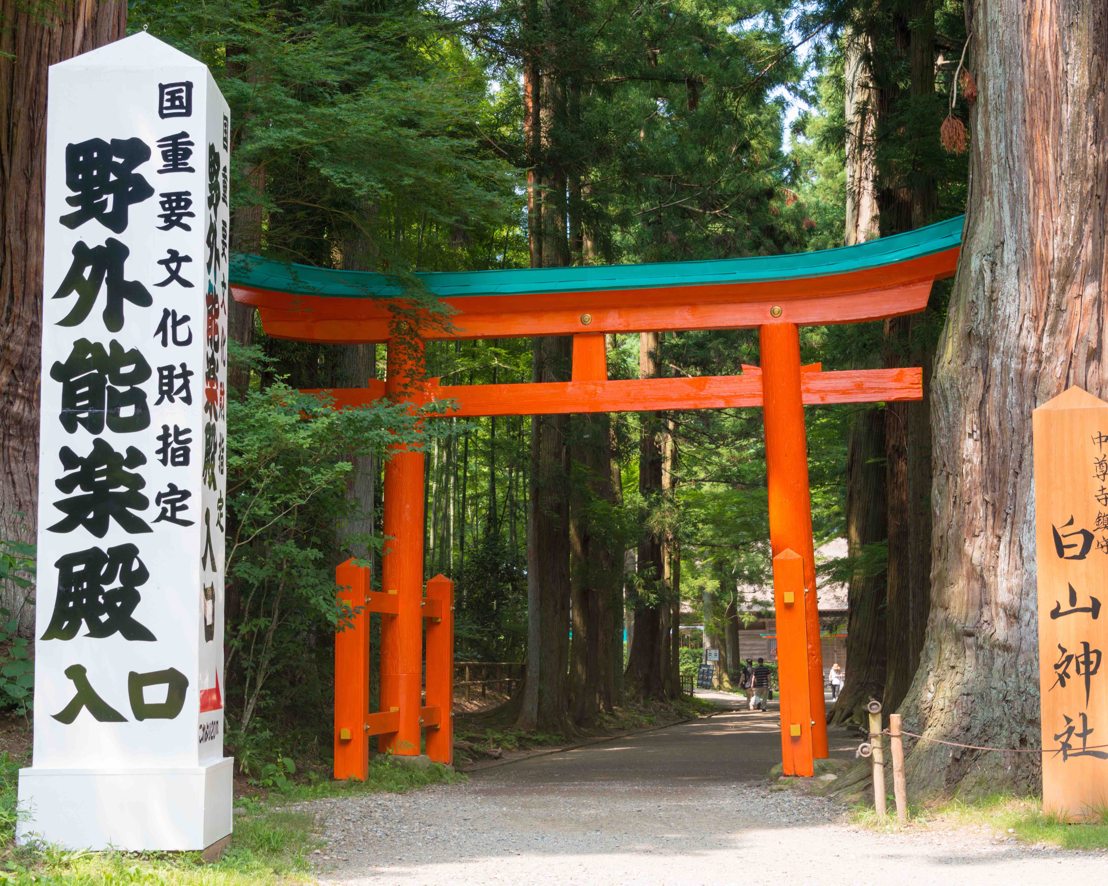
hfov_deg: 33.0
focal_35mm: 57
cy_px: 443
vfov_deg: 26.7
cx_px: 558
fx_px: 1869
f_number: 8
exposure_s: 1/50
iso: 100
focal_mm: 50
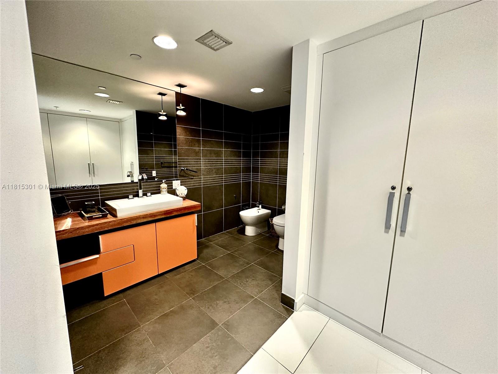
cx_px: 249
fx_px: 201
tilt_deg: -8.0
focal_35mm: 14
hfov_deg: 102.1
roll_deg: -1.3
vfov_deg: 85.7
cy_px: 187
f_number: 2.2
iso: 250
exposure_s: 1/120
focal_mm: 2.22
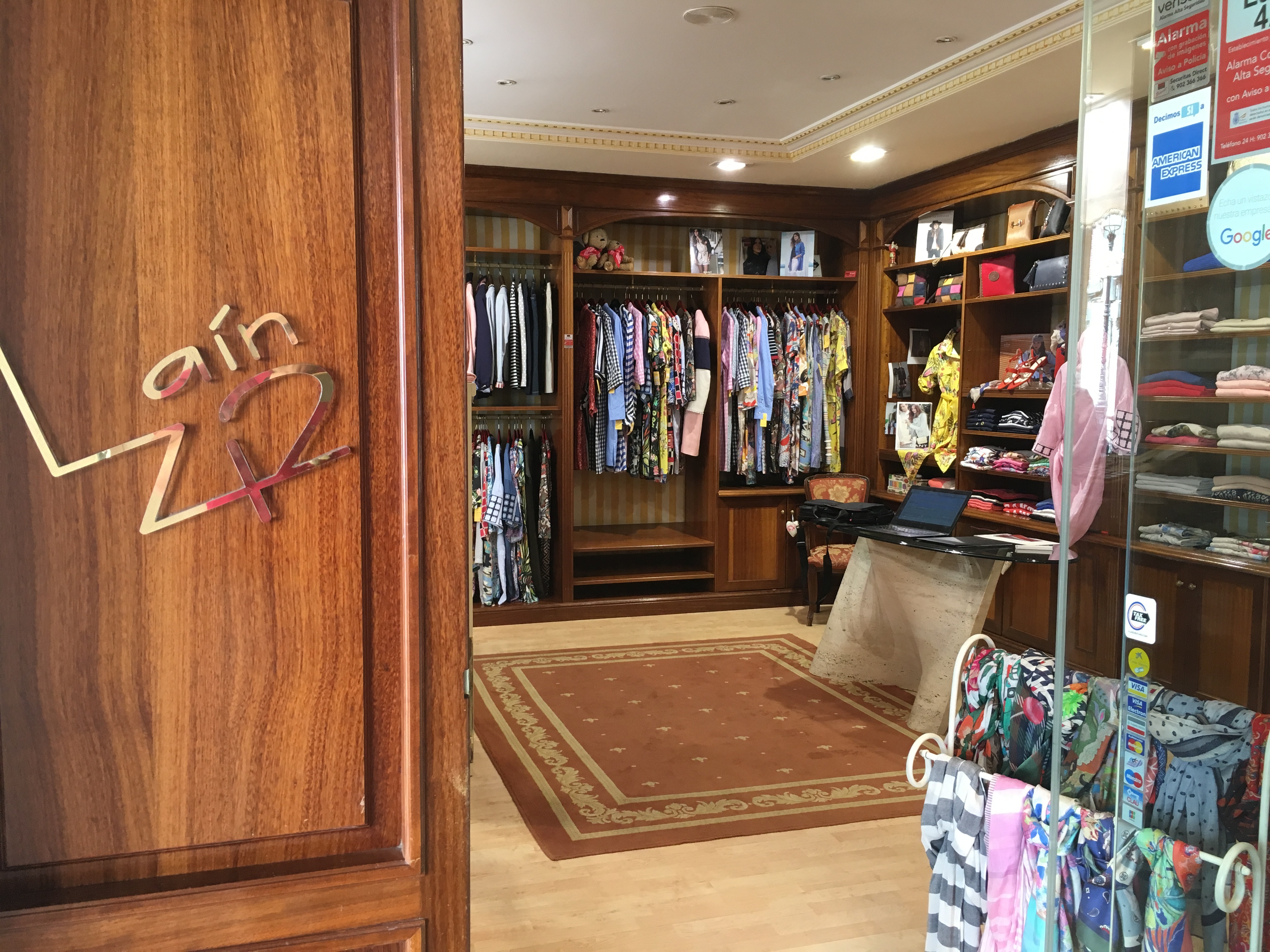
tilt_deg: -5.7
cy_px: 476
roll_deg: +0.0
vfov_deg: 48.2
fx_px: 1064
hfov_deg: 61.7
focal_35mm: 29
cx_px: 635
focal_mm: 4.15
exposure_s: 1/33
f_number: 2.2
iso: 50
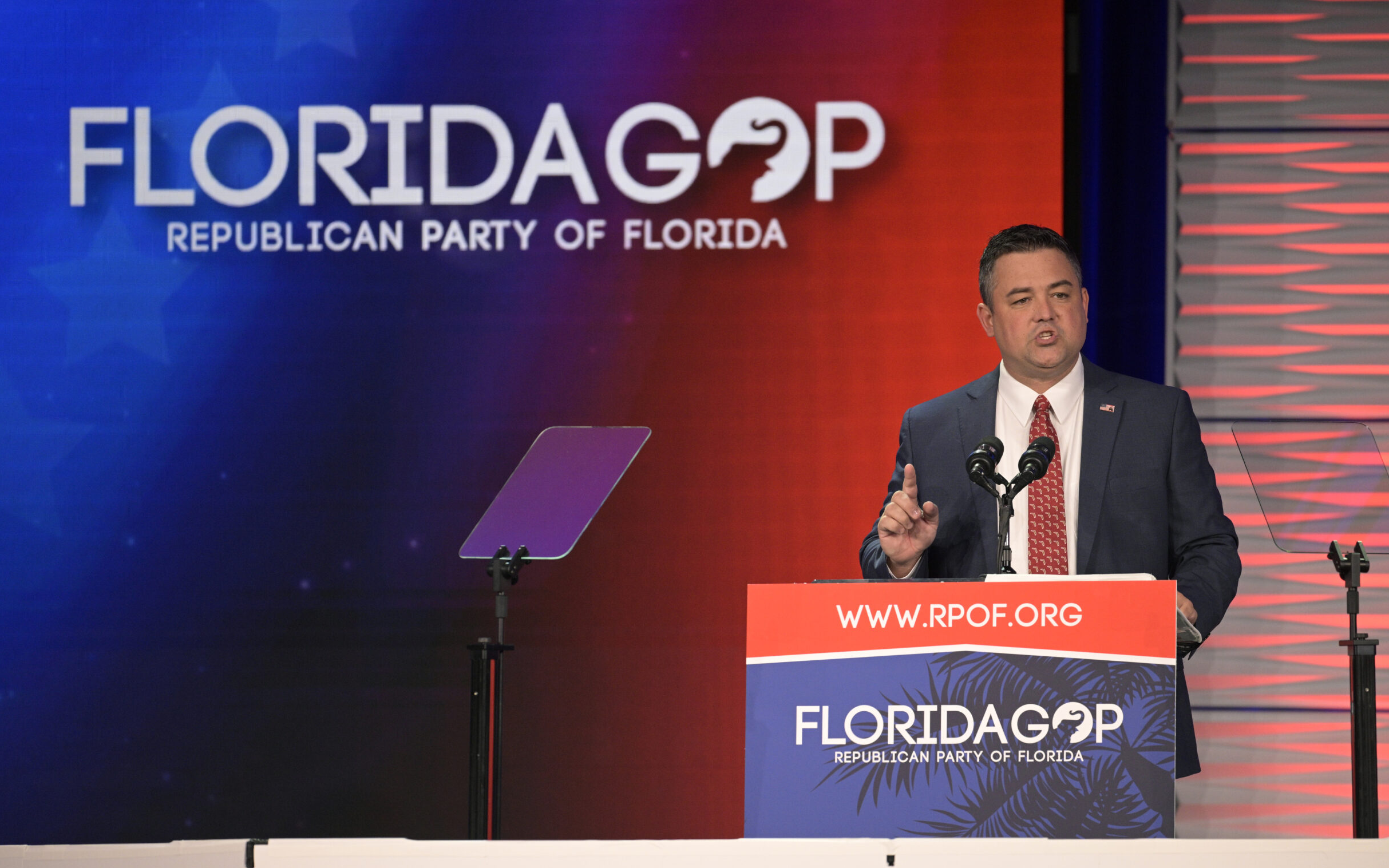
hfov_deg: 4.9
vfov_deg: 3.1
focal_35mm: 430
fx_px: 16278
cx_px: 718
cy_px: 484
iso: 2000
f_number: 4.5
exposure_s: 1/400
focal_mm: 400
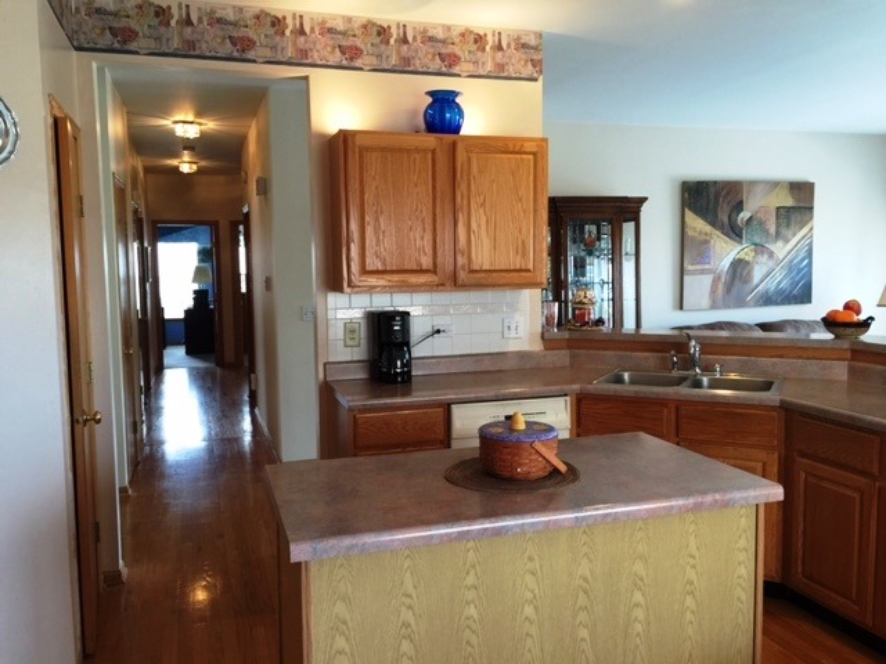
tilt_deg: -5.3
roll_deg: +0.6
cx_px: 443
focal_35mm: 29
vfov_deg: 48.2
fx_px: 742
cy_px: 332
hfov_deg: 61.7
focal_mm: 4.15
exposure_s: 1/15
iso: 40
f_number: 2.2
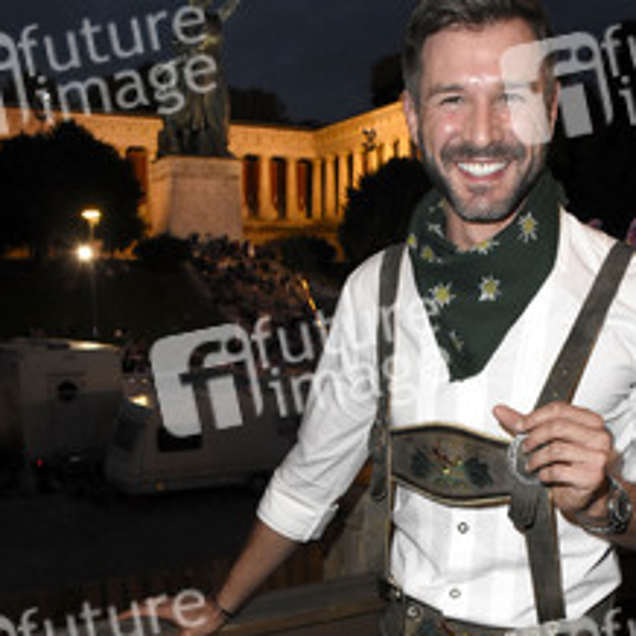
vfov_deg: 38.5
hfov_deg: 39.8
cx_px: 385
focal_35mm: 42
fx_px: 873
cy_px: 513
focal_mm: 18
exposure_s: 1/60
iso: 3200
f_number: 6.3
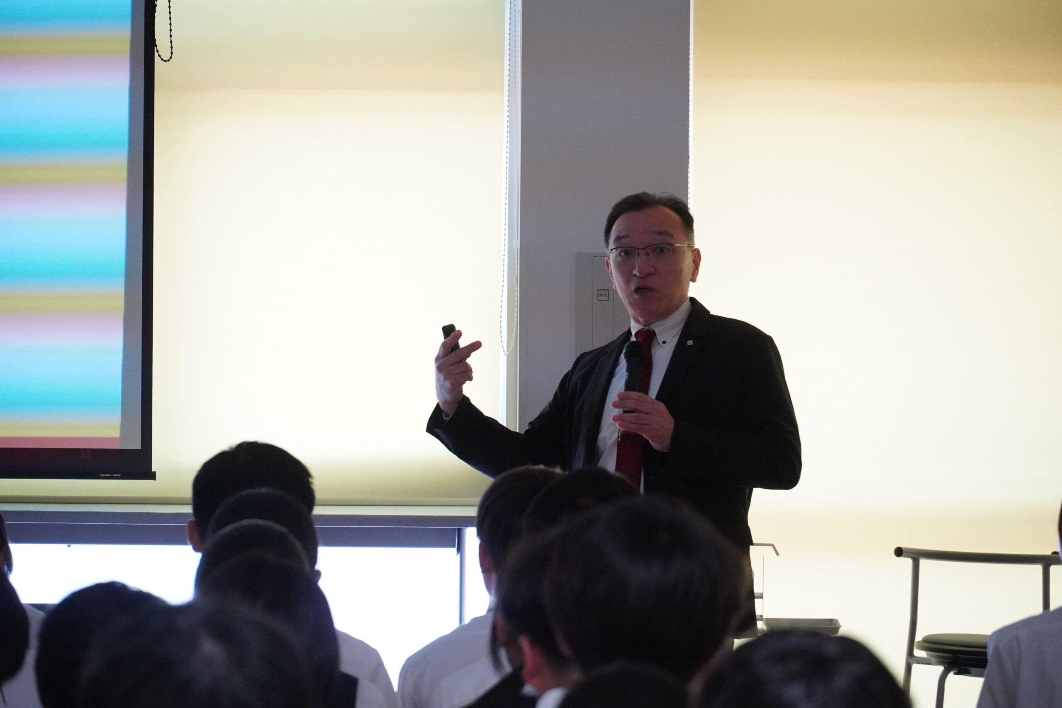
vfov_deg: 6.8
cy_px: 354
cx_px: 531
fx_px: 5974
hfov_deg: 10.2
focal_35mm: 202
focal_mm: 135
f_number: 5.6
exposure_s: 1/250
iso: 5000
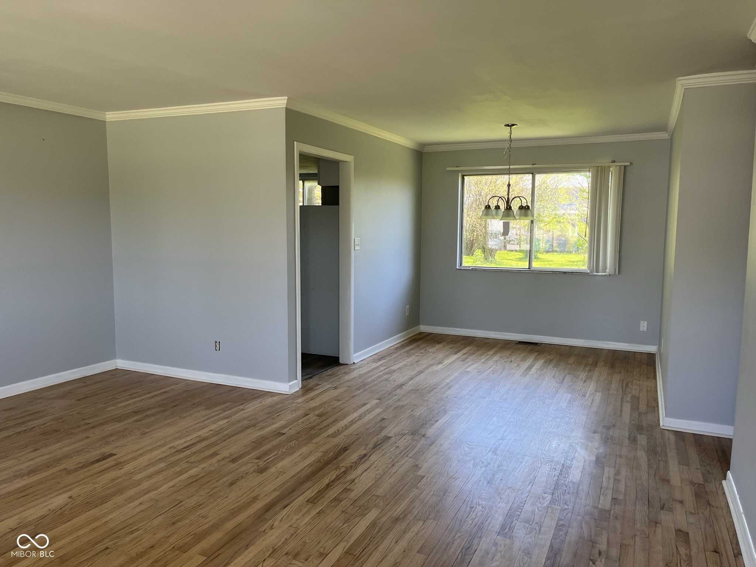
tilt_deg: -6.4
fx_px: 568
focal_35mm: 26
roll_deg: +0.0
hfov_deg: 67.3
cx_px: 378
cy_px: 284
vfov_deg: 53.1
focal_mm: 5.1
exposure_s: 1/171
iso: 64
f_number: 1.6
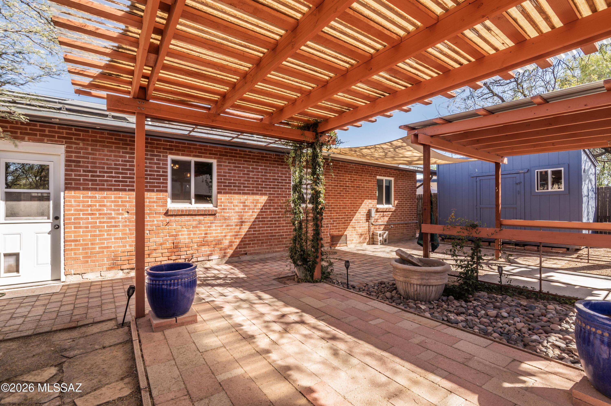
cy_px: 203
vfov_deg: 73.7
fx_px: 271
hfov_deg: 96.8
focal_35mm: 16
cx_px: 306
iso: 100
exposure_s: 1/30
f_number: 14
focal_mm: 16
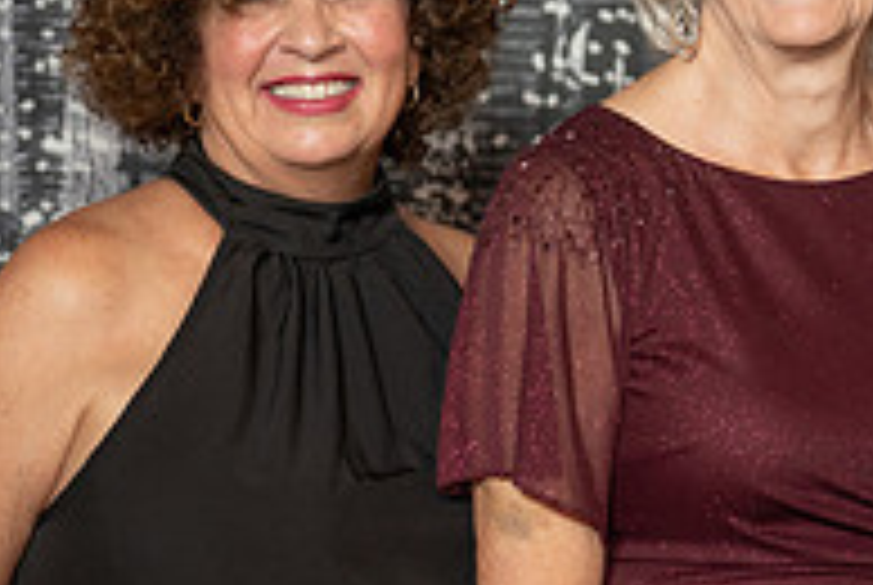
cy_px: 322
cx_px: 783
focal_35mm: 141
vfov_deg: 9.8
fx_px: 3424
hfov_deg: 14.4
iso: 1000
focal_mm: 47.2
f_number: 2.8
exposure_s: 1/160
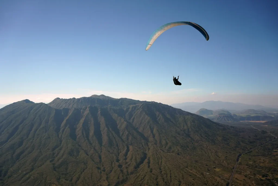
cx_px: 139
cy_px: 93
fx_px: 270
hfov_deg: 54.4
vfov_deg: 37.9
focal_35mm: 35
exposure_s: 1/400
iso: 100
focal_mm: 35
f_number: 8
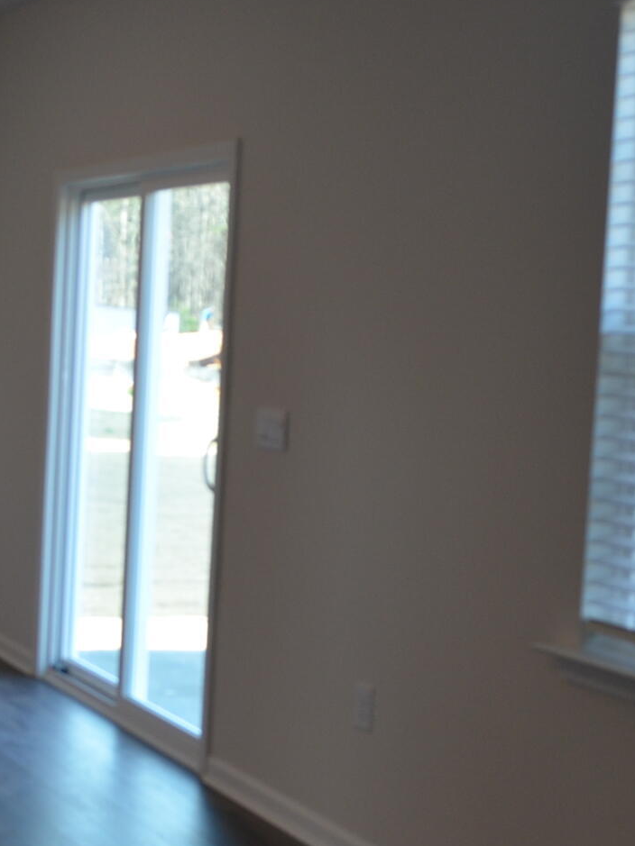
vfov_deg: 28.6
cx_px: -60
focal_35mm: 68
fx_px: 1664
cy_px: 419
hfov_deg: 20.6
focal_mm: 18
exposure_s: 1/100
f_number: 5
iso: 400
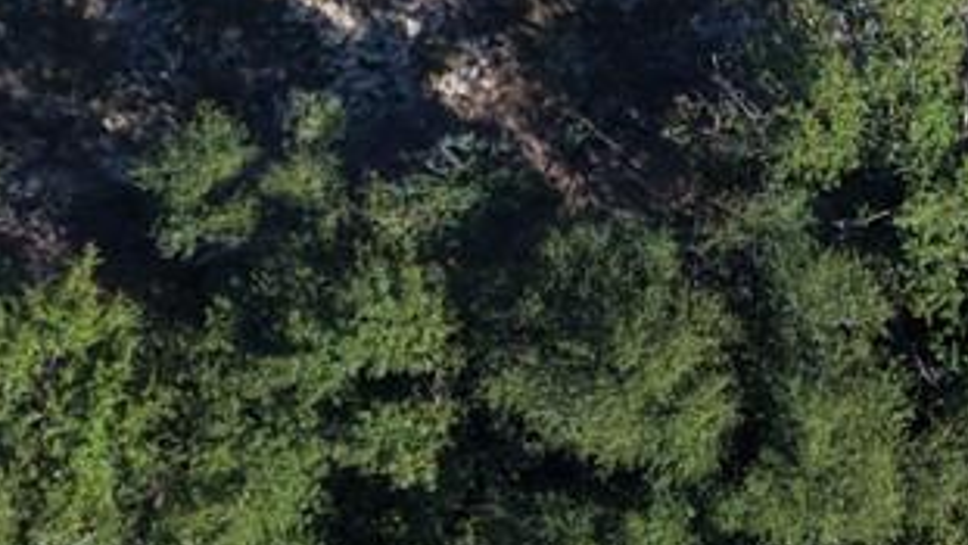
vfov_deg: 5.9
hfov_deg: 12.4
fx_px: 4415
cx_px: 943
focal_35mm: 172
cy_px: -1725
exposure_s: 1/320
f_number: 1.8
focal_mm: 8.67
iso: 140
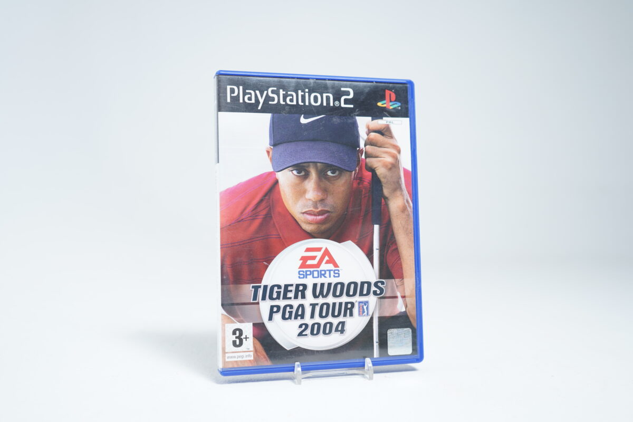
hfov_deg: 51.9
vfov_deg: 35.9
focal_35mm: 37
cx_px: 316
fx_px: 651
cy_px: 211
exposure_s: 1/13
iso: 160
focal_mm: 37
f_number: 4
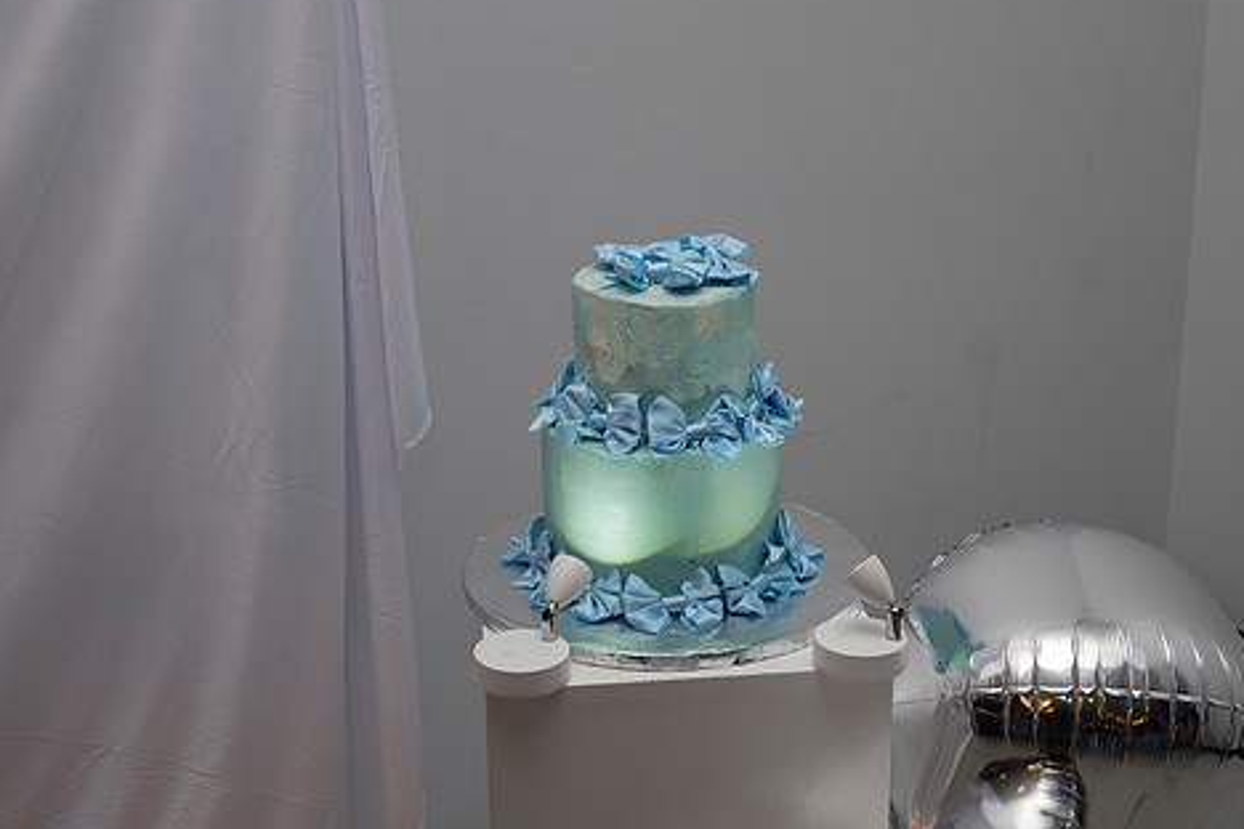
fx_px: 2142
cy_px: 389
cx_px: 747
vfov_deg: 21.9
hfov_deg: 32.3
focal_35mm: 62
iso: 800
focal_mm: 48
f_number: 5.2
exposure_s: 1/160
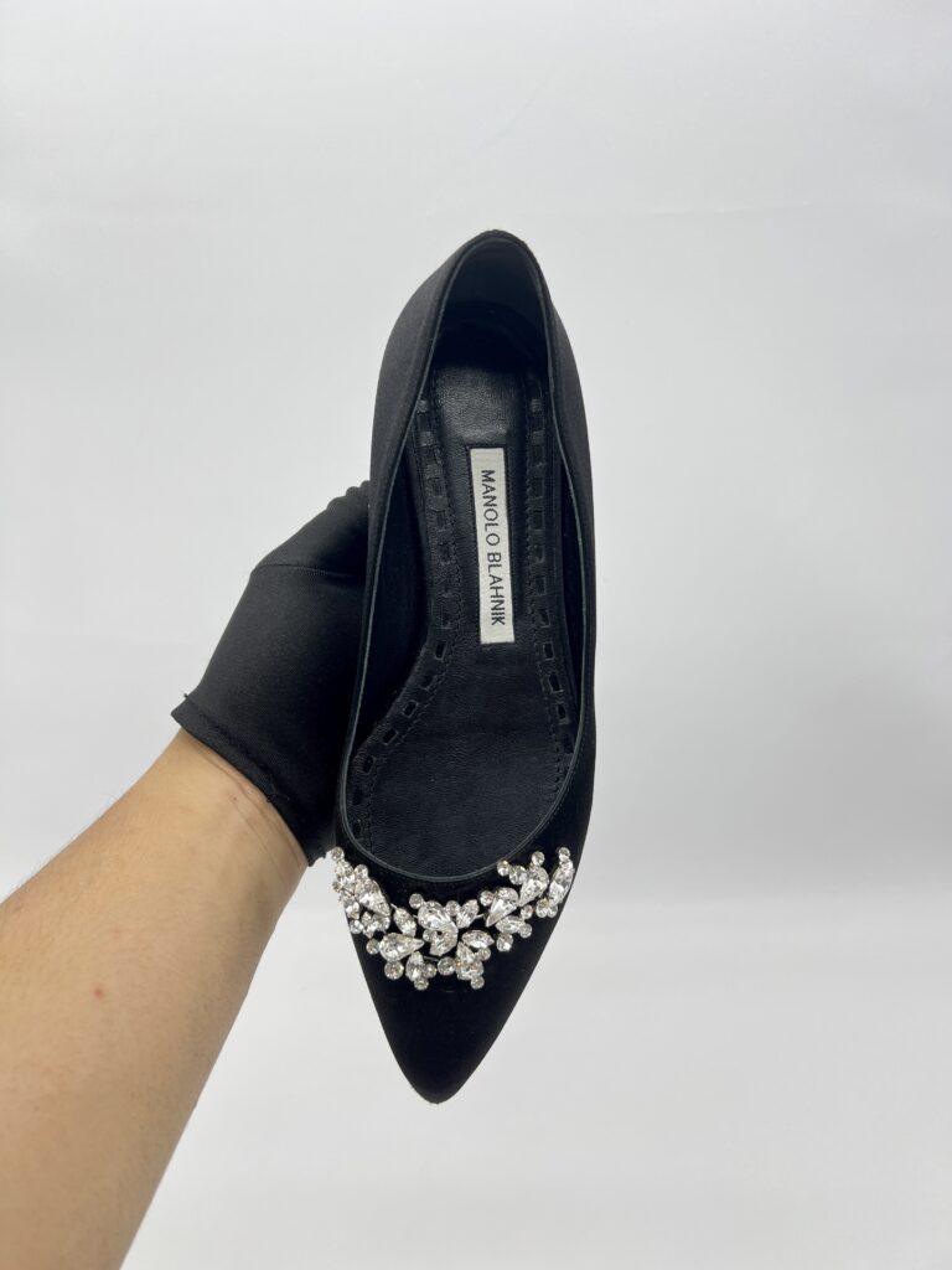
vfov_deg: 67.3
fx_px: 953
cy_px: 635
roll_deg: +0.1
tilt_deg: -18.2
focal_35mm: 26
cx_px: 476
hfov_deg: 53.1
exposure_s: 1/110
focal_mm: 5.7
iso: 32
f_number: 1.5
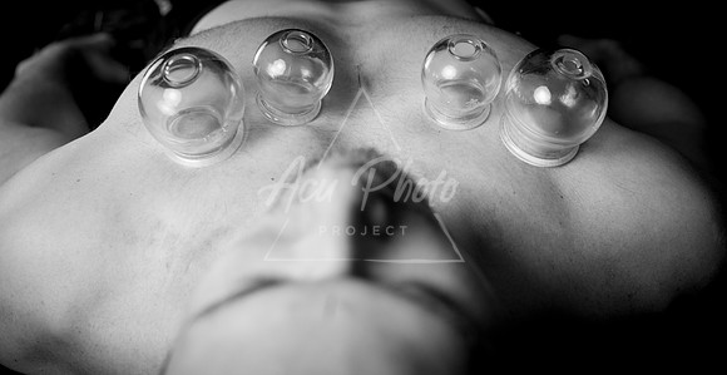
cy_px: 150
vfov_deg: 20.2
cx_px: 370
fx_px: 1048
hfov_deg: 38.2
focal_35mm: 55
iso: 800
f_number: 5
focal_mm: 50
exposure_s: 1/200
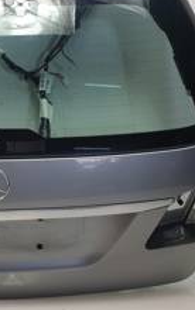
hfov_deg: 24.3
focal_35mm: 50
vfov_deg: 40.1
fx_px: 424
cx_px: -17
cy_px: 125
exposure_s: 1/100
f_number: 2.4
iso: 64
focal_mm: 4.3
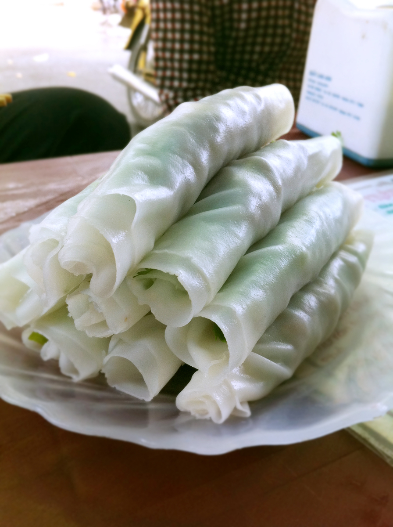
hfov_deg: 40.6
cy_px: 264
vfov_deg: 52.7
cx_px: 196
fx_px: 531
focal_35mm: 35
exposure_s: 1/15
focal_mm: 3.85
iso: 125
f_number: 2.8
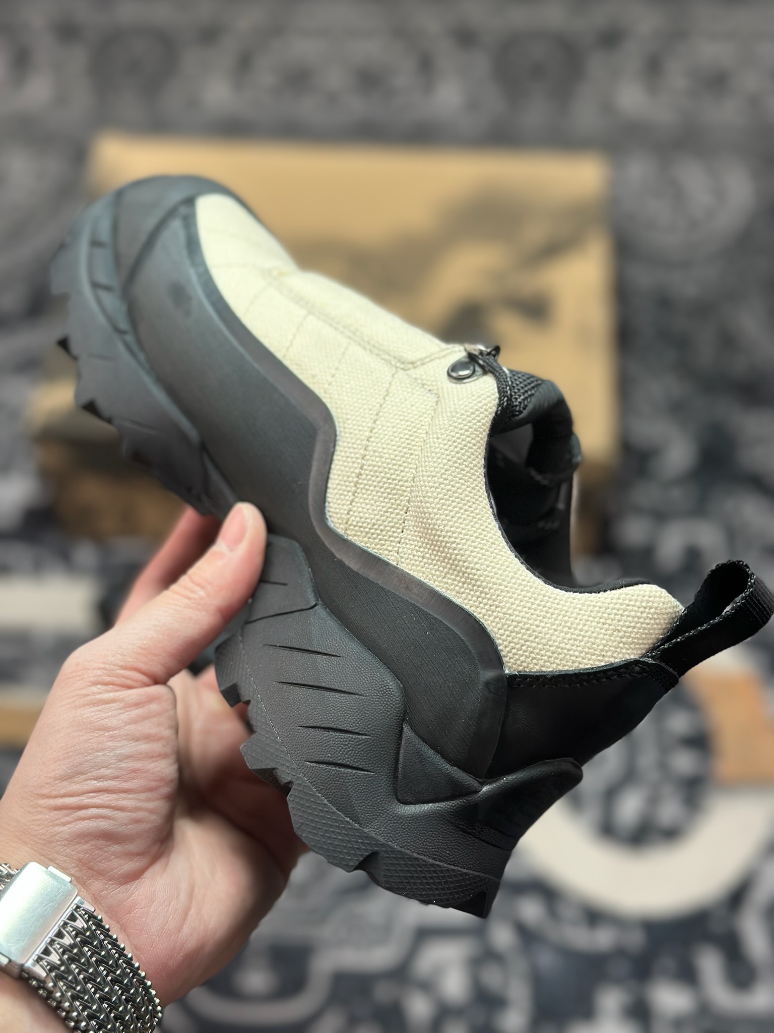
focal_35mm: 48
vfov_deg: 39.7
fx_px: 1431
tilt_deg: -55.4
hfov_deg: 30.3
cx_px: 387
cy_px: 516
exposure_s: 1/690
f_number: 1.78
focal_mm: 6.86
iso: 80
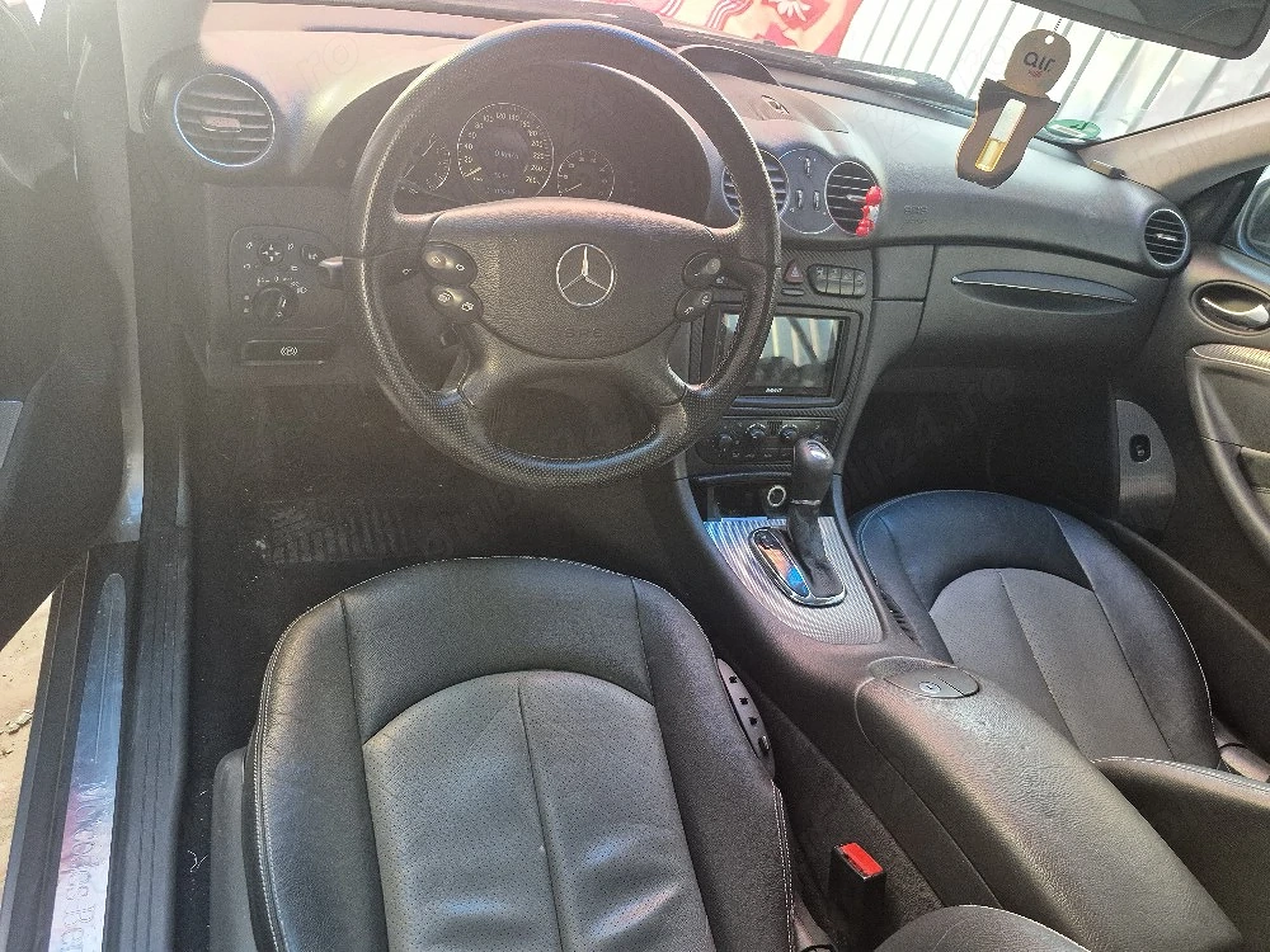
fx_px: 844
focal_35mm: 23
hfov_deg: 73.9
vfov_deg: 58.9
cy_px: 476
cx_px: 635
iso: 800
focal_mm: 5.4
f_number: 1.8
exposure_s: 1/100
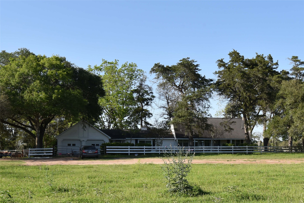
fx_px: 253
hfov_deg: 61.9
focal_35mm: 30
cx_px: 152
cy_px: 102
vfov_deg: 43.6
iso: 800
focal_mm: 30
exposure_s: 1/640
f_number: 13
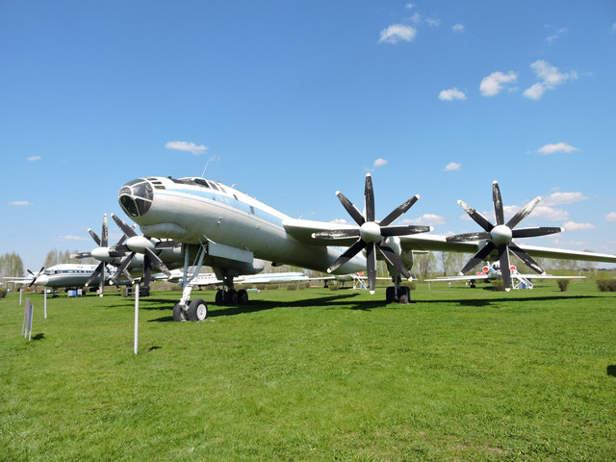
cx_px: 308
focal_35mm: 24
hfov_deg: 71.6
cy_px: 231
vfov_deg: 56.8
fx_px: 427
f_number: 3.3
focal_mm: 4.3
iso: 100
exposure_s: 1/1250
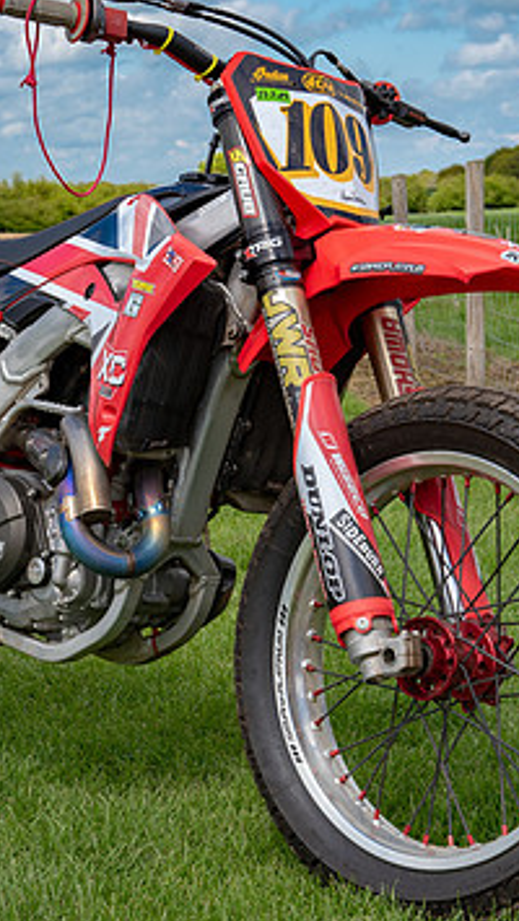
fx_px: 2419
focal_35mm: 99
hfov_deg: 12.2
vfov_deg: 21.6
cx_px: 87
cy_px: 456
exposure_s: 1/200
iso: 200
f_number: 8
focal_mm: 52
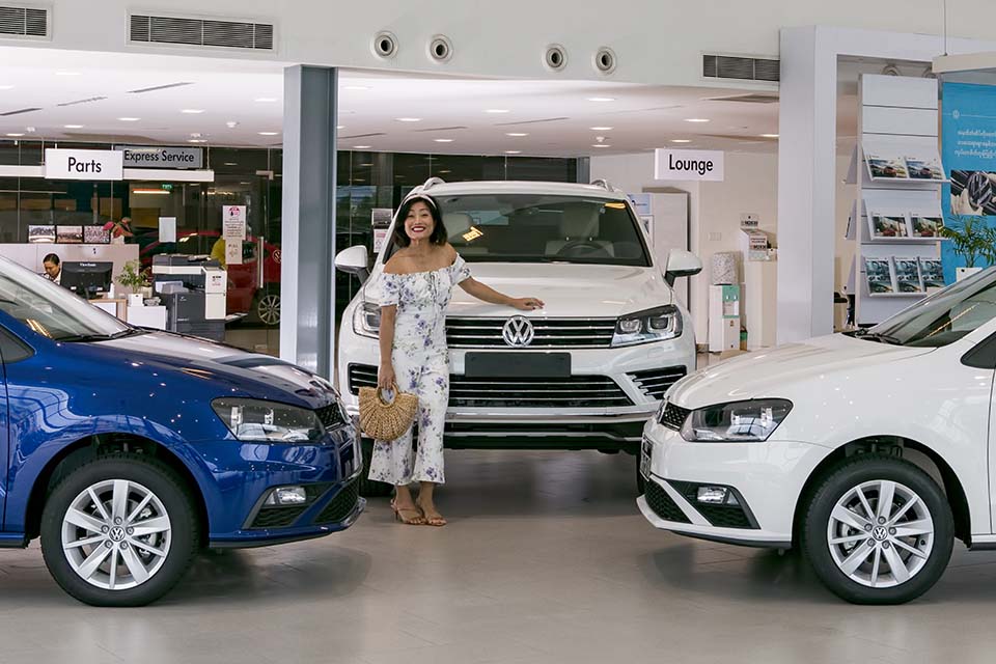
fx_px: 1273
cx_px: 498
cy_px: 332
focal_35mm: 46
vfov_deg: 29.2
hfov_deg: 42.7
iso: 2000
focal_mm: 46
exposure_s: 1/250
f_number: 9
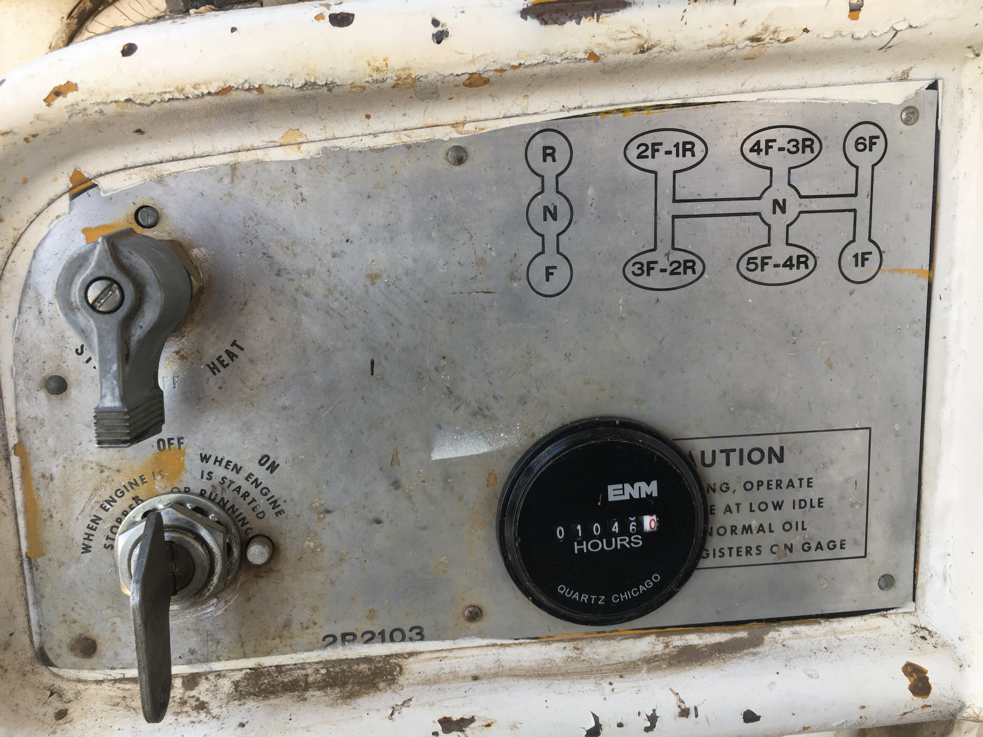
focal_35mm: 29
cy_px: 368
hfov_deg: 61.7
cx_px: 492
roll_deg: +0.0
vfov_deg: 48.2
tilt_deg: -23.8
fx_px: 824
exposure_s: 1/120
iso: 32
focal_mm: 4.15
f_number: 2.2
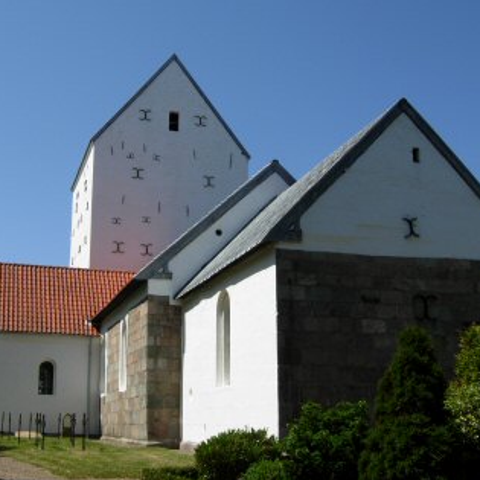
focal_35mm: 43
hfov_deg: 39.2
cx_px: 243
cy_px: 240
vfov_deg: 39.2
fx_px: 675
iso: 50
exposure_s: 1/352
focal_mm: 7.5
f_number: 6.8
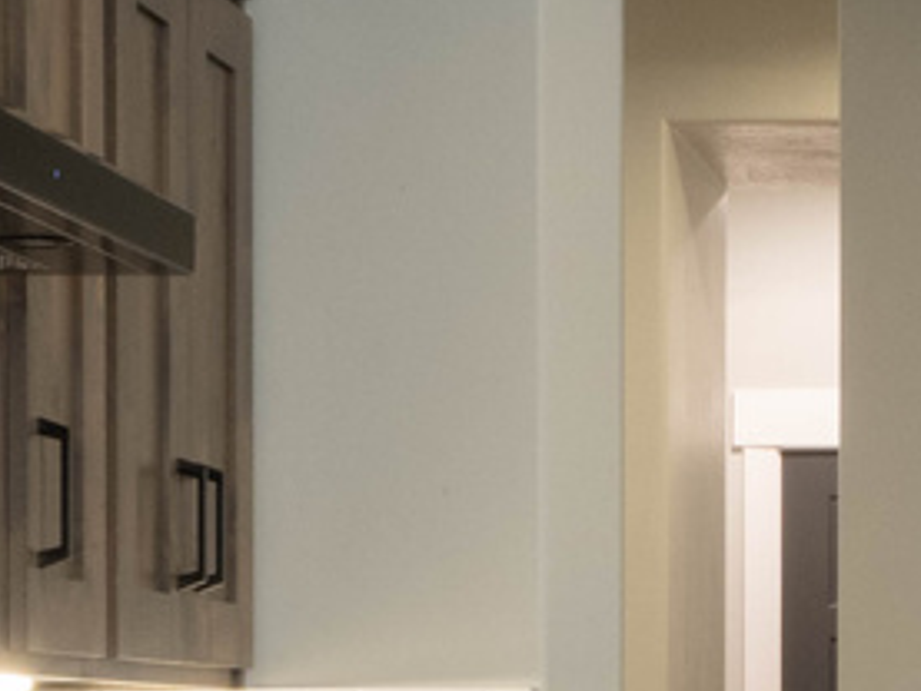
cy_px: 749
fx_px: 3726
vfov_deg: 10.5
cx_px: 1138
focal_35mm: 140
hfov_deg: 13.6
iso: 400
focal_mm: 16
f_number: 14
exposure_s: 1/1.25
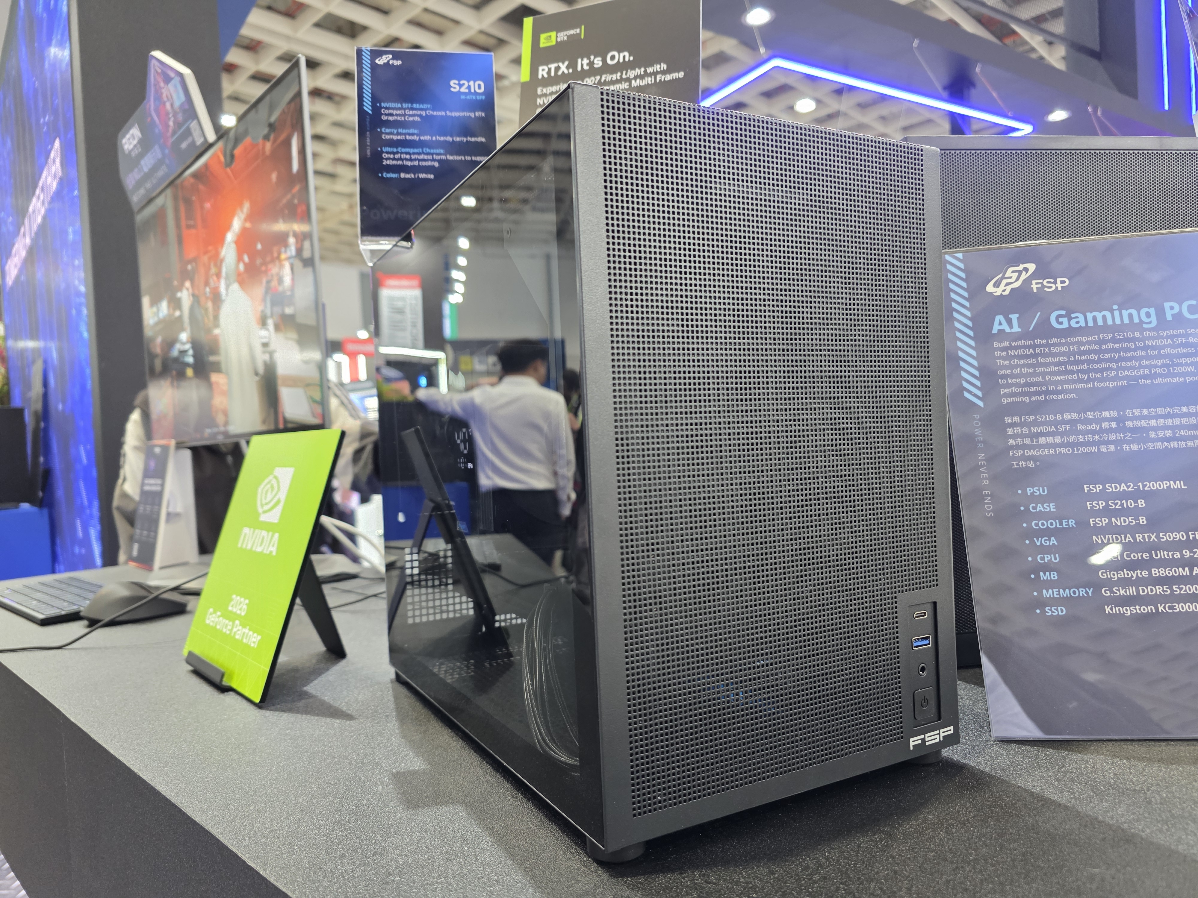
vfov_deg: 58.9
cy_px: 449
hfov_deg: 73.9
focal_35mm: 23
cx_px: 599
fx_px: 796
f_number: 1.7
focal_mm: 6.3
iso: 400
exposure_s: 1/120
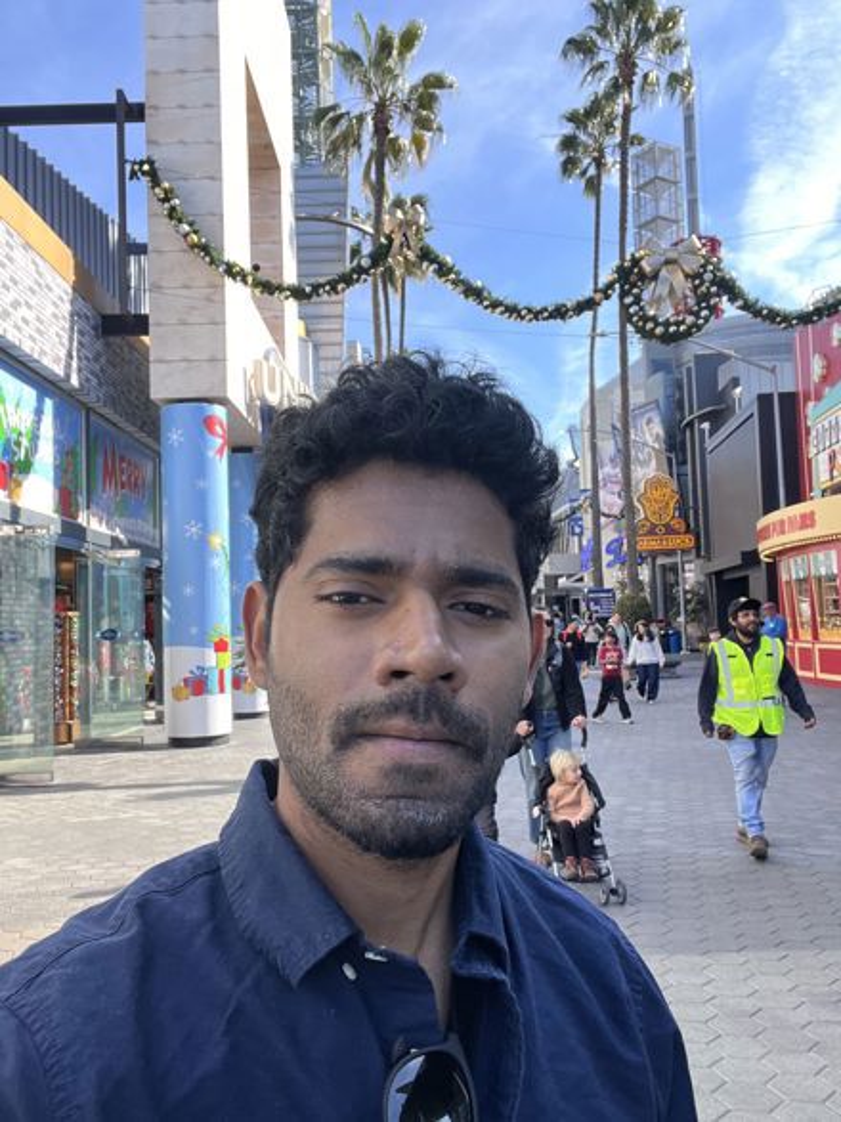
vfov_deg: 60.0
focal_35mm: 30
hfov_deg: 46.8
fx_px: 972
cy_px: 561
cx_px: 420
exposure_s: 1/156
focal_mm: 2.71
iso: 50
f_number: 2.2
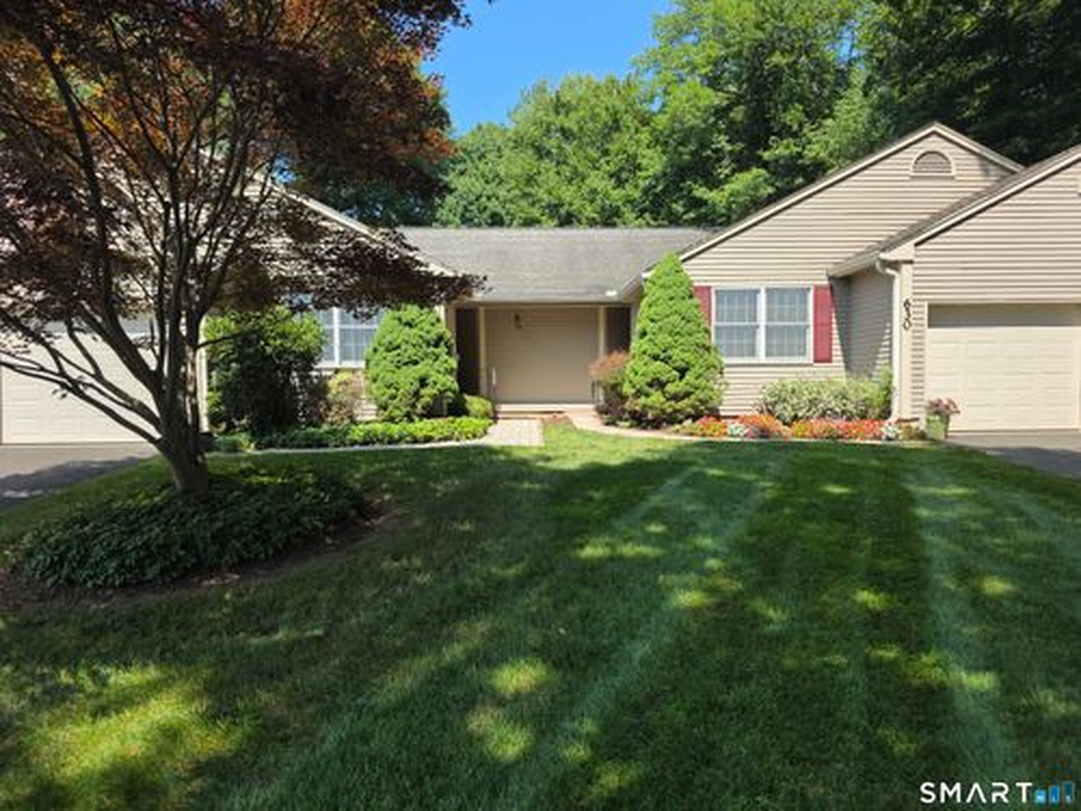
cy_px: 406
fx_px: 718
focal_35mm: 23
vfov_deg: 58.9
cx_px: 540
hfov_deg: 73.9
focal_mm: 6.3
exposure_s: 1/2483
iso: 80
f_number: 1.7
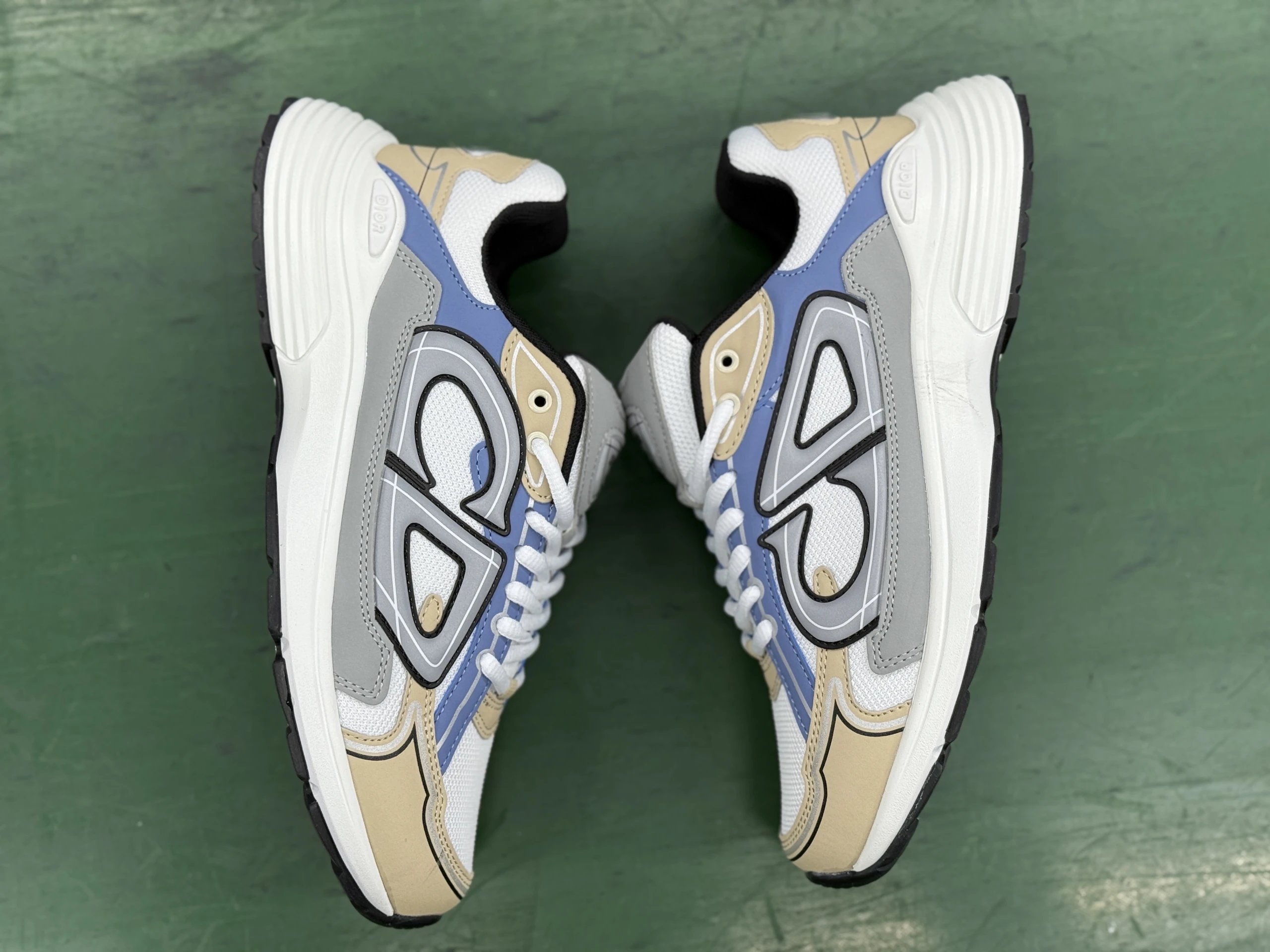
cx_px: 635
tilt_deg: -84.0
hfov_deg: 39.7
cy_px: 476
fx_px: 1761
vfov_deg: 30.3
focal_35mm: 48
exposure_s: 1/100
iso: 64
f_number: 1.78
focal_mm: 6.76
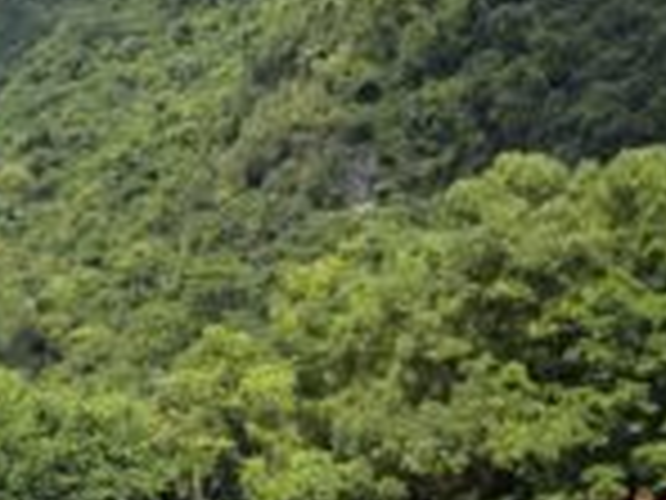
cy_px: 545
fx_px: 2290
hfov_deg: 13.8
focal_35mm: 119
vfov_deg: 12.3
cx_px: -716
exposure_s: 1/4057
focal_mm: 6.3
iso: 80
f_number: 1.7
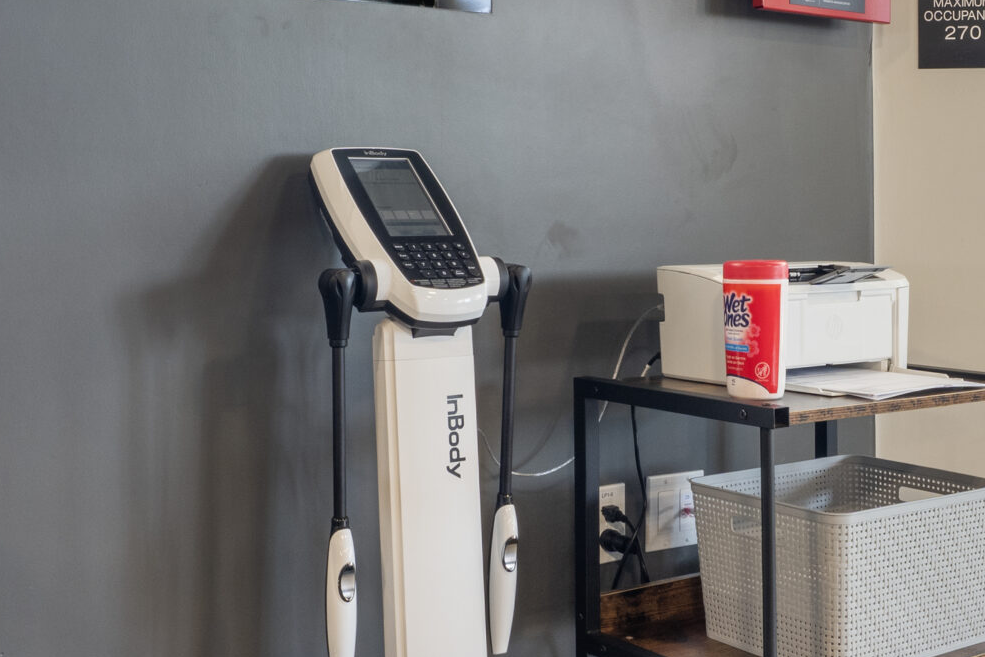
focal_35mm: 52
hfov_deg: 38.2
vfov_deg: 25.9
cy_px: 234
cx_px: 529
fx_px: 1423
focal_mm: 20
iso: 640
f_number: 20
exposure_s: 1/2
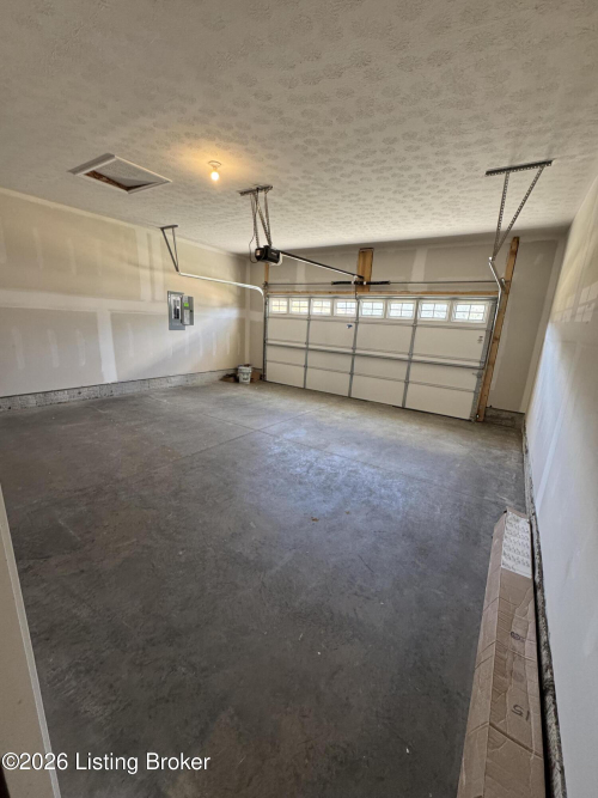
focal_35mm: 14
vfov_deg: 102.1
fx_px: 323
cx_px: 299
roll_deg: -3.0
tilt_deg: -15.2
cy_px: 399
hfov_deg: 85.7
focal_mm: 2.22
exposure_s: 1/120
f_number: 2.2
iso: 320
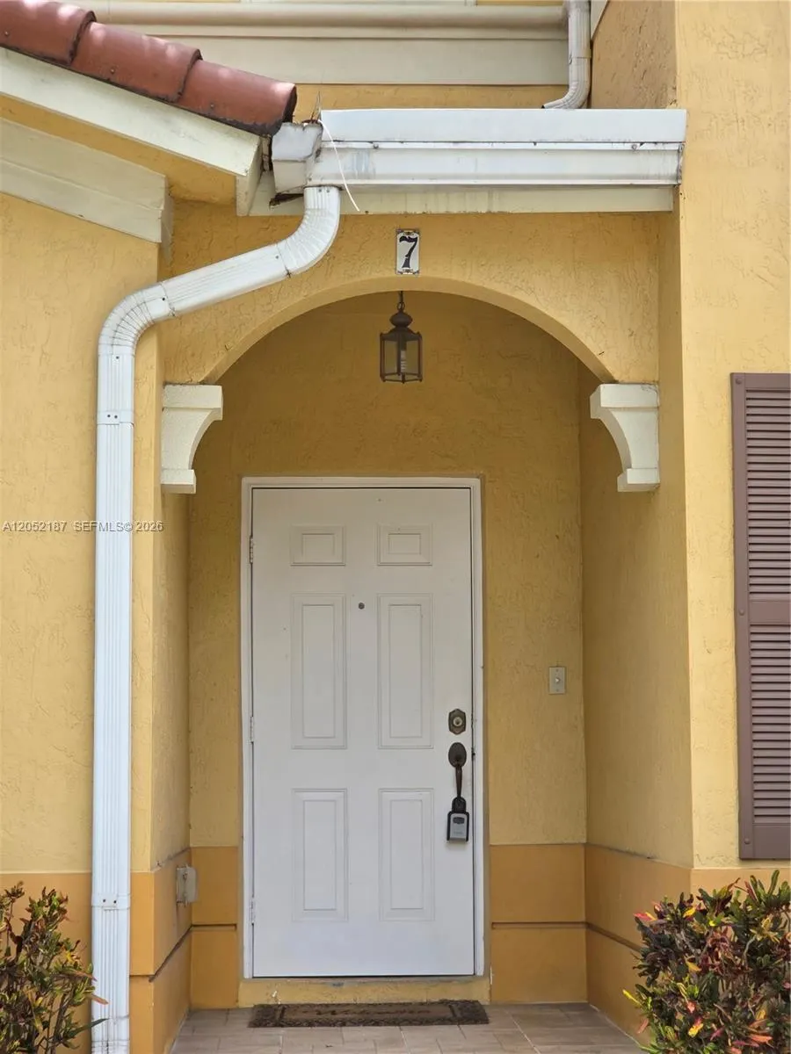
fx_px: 2102
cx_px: 396
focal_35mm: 69
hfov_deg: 21.3
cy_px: 527
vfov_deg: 28.2
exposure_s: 1/310
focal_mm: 7
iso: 25
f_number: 2.4
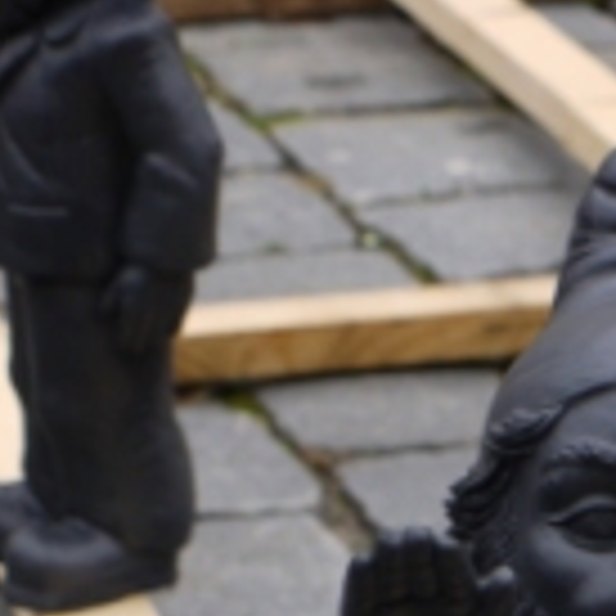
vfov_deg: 8.0
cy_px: 989
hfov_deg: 8.1
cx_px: 607
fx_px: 4308
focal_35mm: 214
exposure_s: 1/60
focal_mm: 37
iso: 100
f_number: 5.6
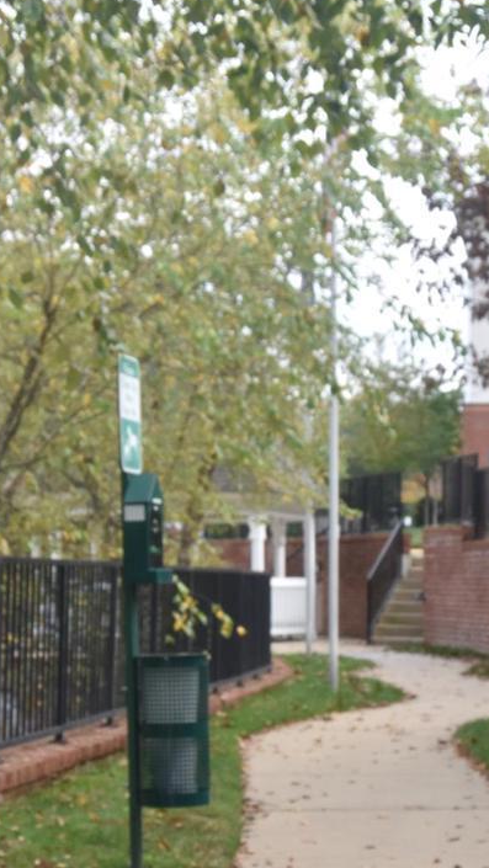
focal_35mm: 77
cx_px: 282
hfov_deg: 15.7
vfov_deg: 27.4
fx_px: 1773
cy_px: 553
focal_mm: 24
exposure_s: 1/200
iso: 400
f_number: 7.1
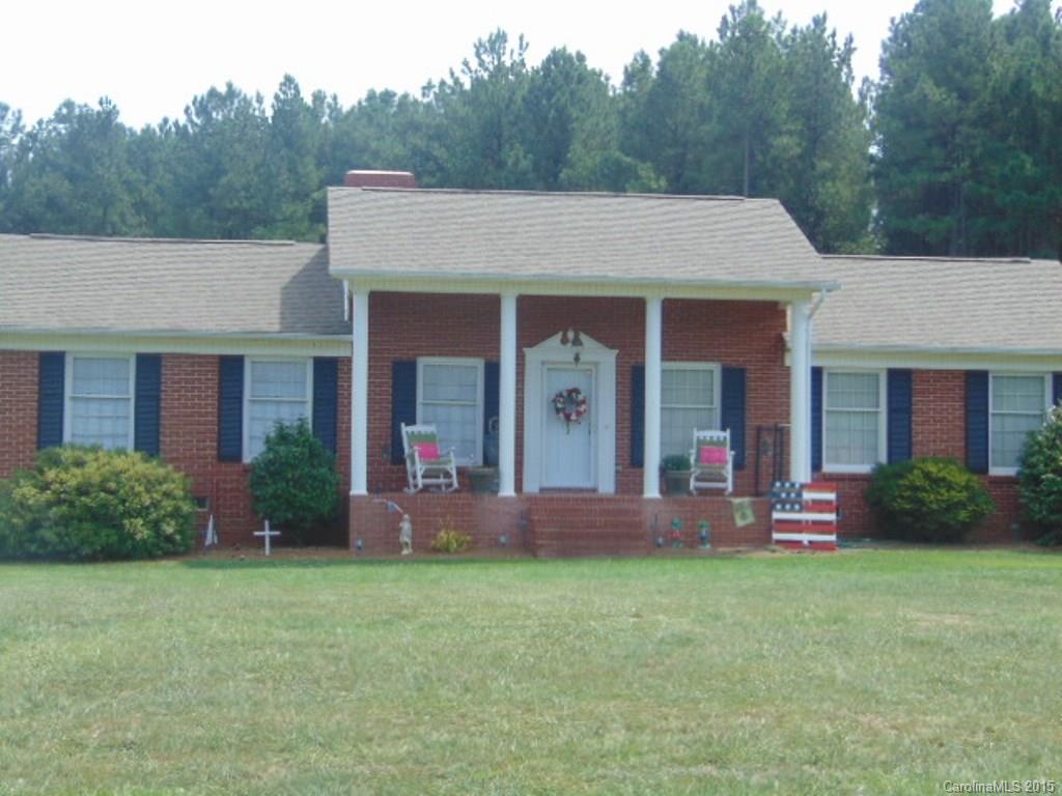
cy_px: 398
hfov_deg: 27.4
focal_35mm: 71
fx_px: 2178
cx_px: 531
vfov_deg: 20.7
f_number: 3.7
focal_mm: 12.8
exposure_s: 1/400
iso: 80
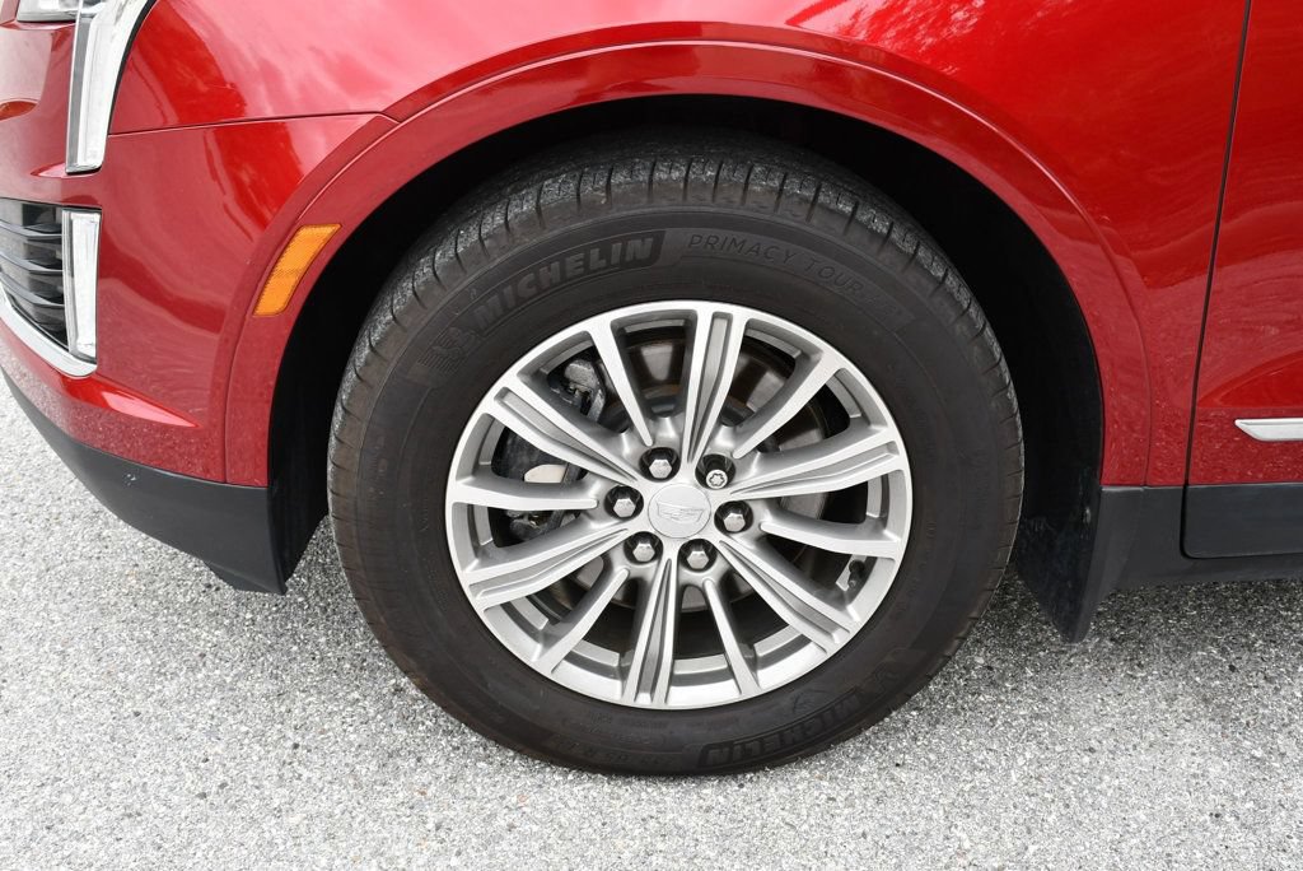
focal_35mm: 40
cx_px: 652
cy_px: 436
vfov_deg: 33.4
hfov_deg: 48.4
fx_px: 1449
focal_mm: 20
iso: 200
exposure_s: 1/250
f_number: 6.3
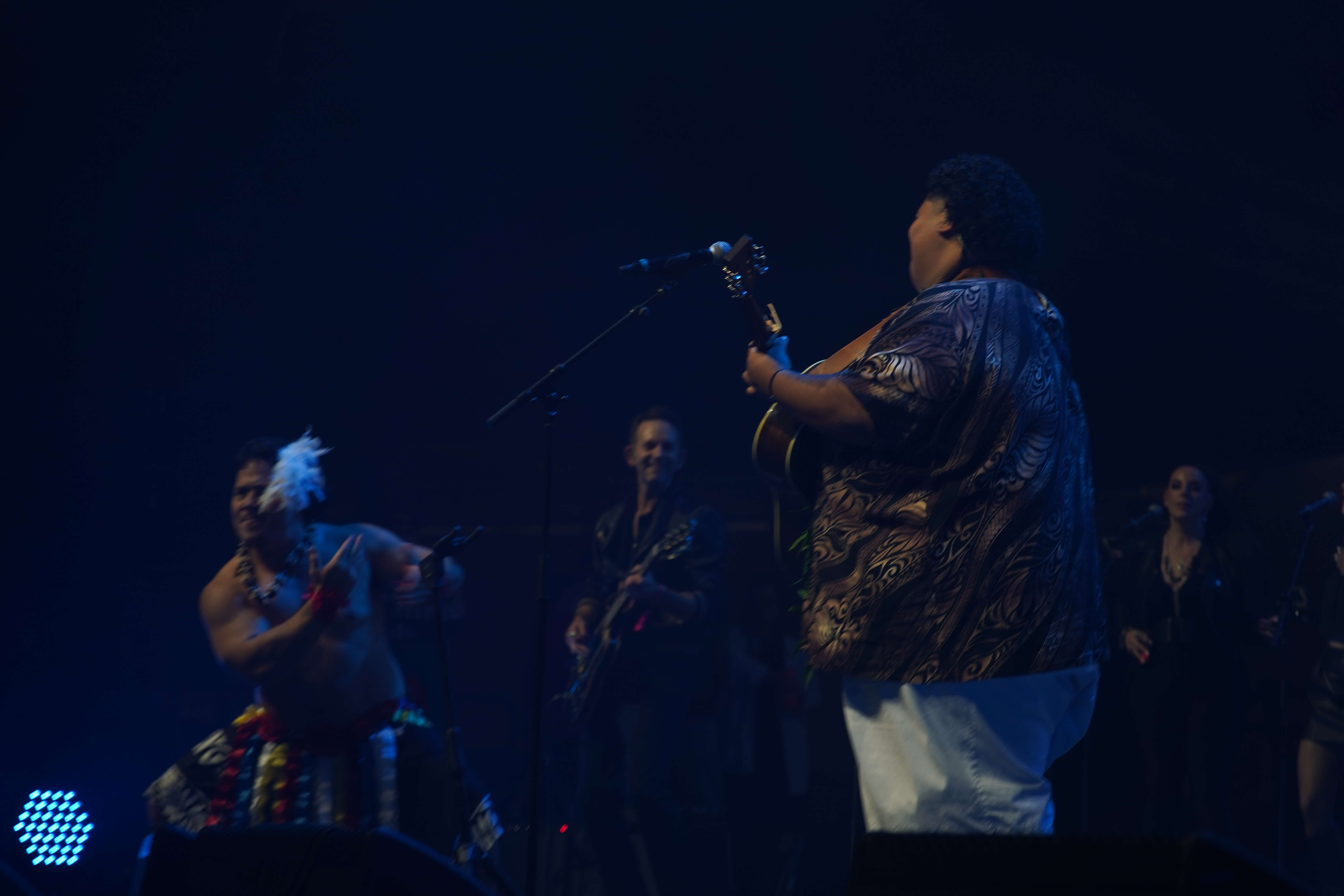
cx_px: 672
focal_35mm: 102
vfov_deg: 13.4
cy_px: 448
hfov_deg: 20.0
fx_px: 3808
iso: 250
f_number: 4
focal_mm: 102
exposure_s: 1/80
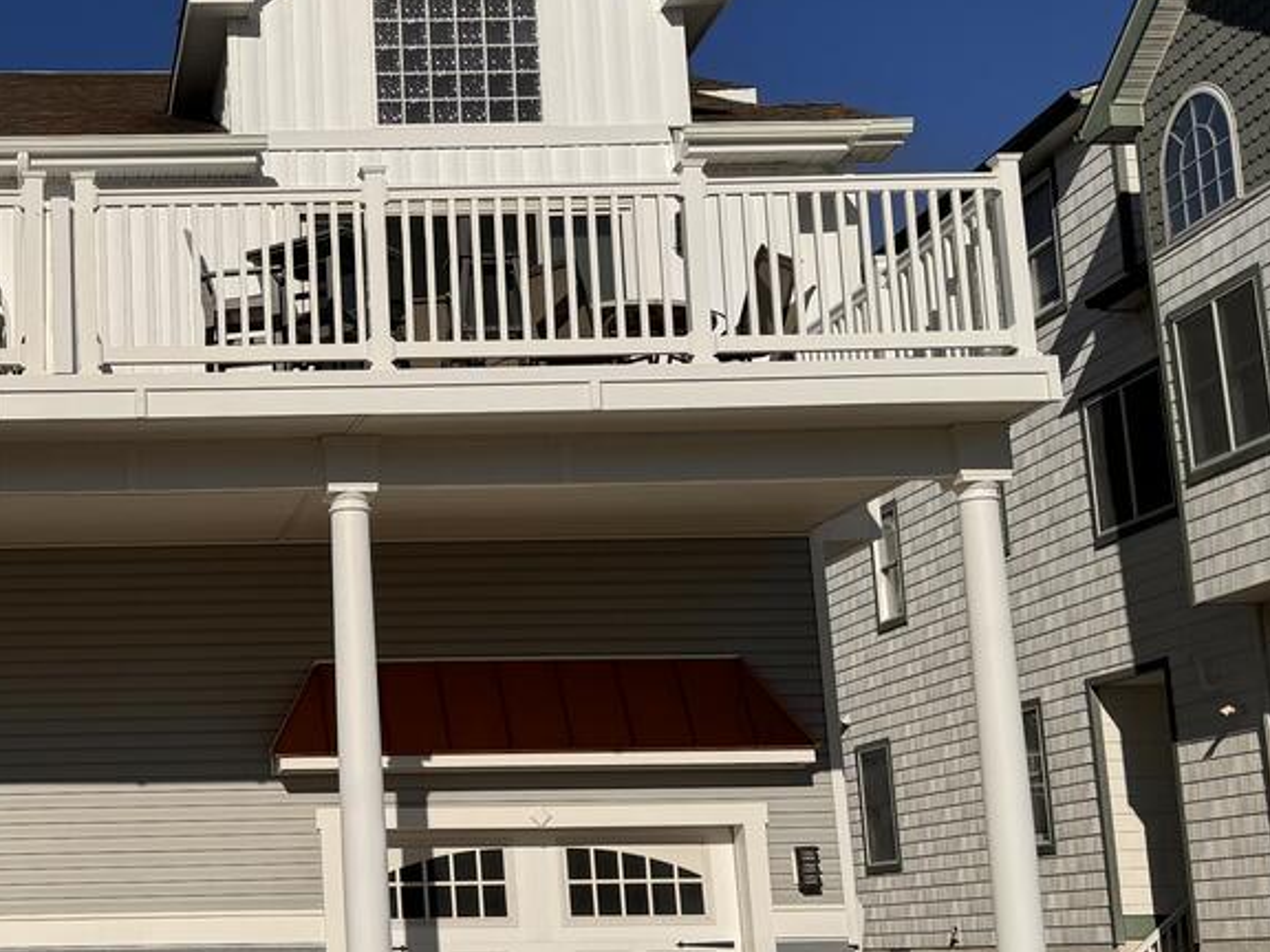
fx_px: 2201
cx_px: 82
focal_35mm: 60
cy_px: 529
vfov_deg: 24.4
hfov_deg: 30.5
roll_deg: +1.2
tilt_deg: +11.4
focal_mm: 6.76
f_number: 1.78
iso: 80
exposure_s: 1/20000
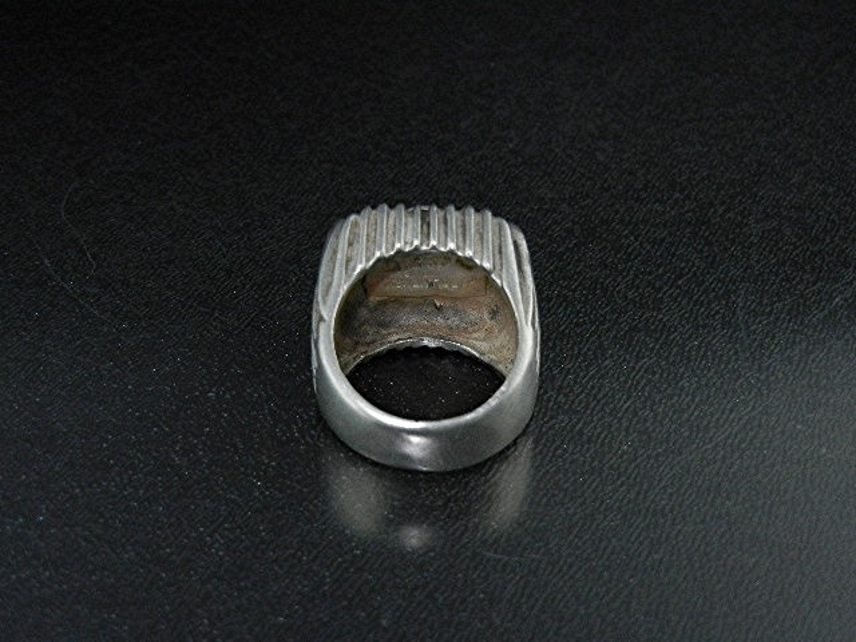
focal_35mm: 59
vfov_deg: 24.8
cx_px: 428
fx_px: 1459
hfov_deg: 32.7
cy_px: 321
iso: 800
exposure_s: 1/30
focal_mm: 10.6
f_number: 8
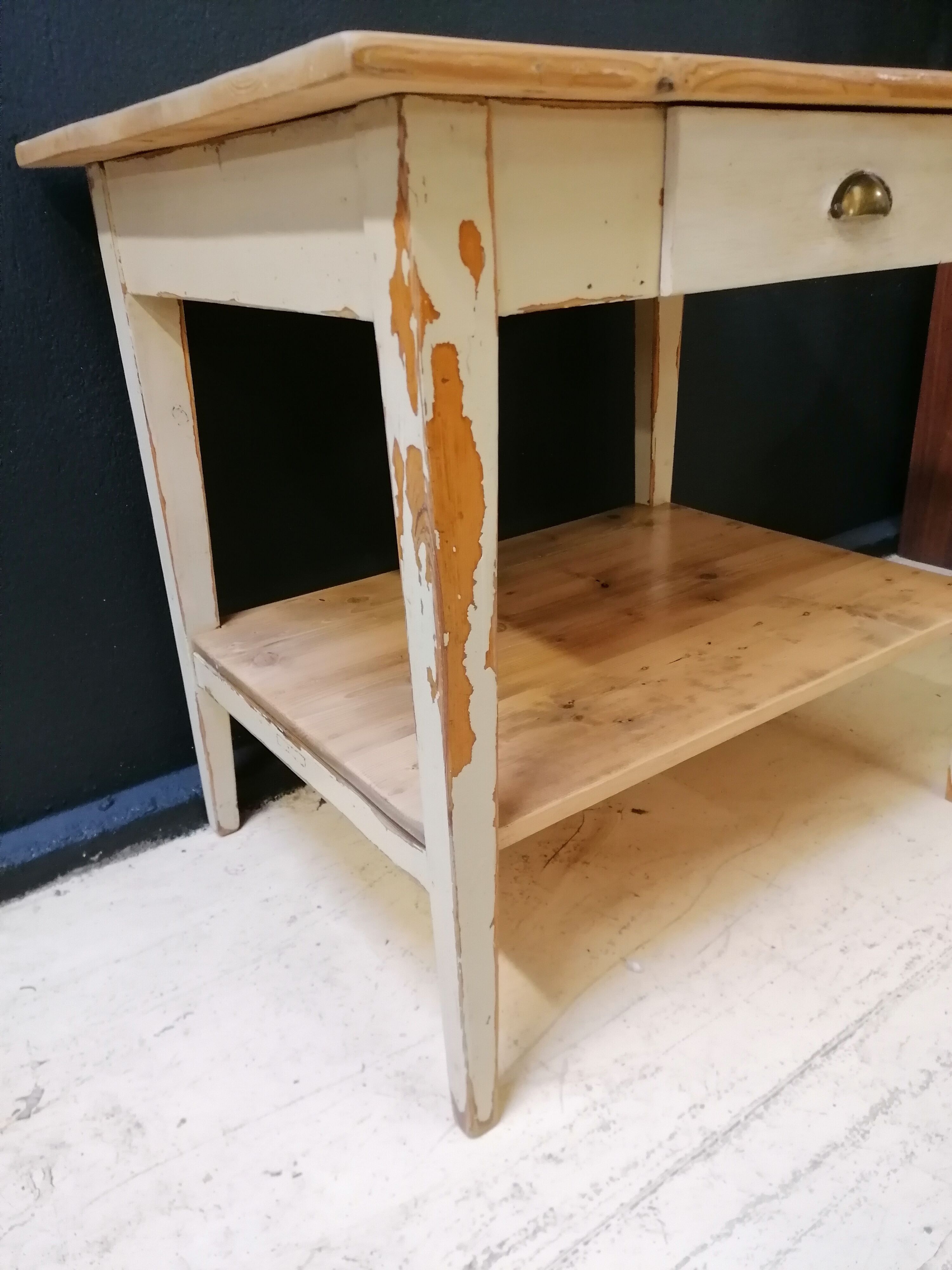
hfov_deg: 51.4
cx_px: 476
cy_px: 635
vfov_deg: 65.3
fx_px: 990
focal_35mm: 27
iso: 320
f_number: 1.8
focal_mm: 4.75
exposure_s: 1/33.3
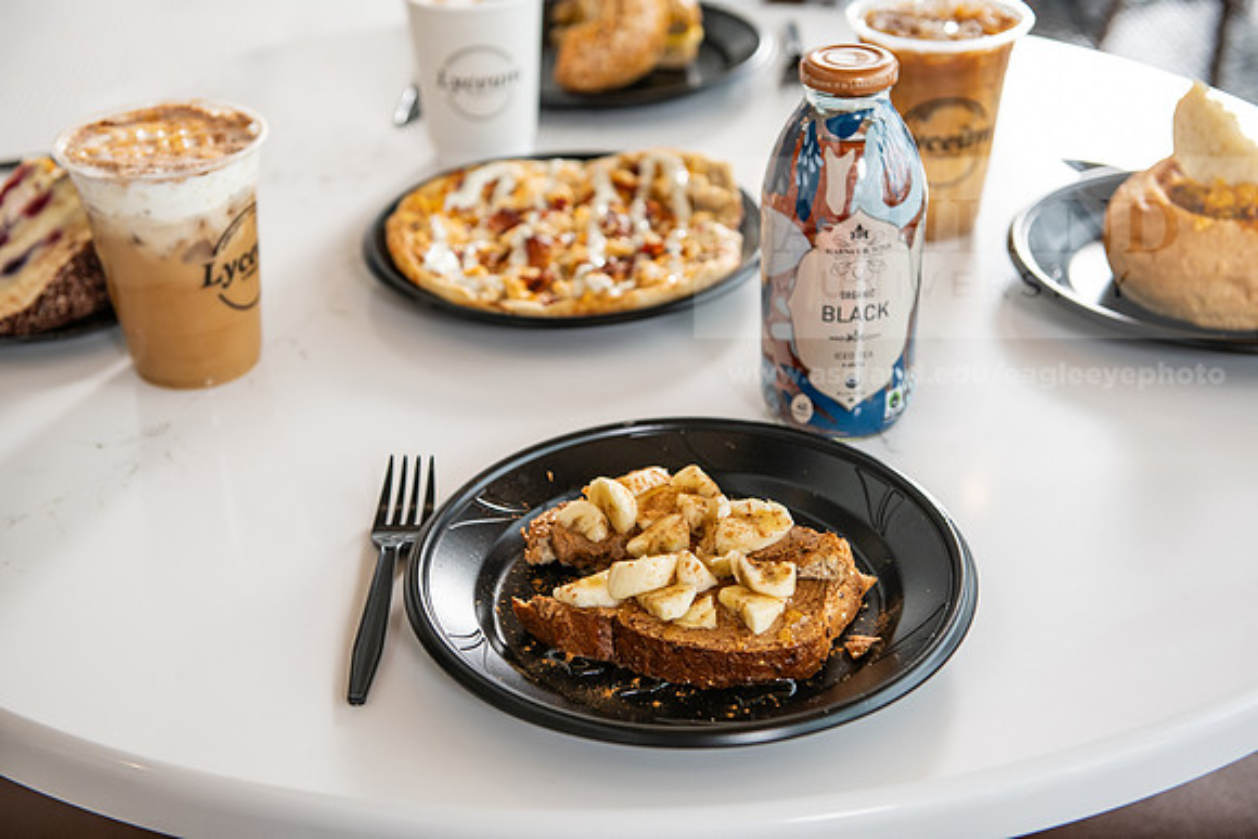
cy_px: 420
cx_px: 629
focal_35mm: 55
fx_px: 1922
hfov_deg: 36.2
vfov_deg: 24.6
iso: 640
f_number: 4
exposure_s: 1/200
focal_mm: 55
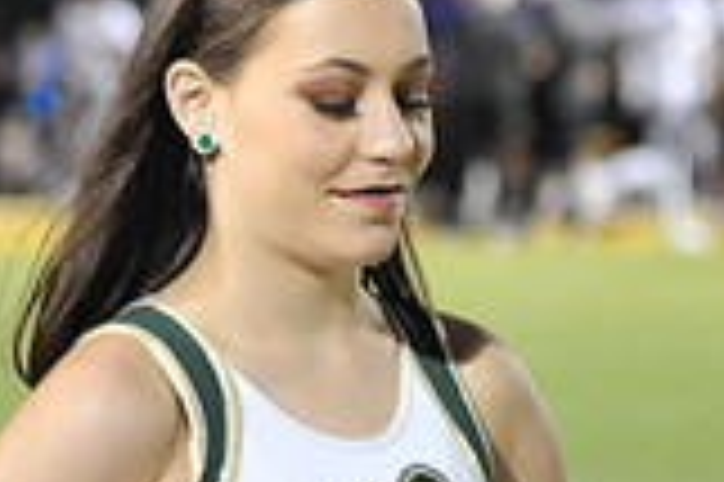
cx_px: 1187
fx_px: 10869
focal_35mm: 541
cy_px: 446
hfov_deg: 3.8
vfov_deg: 2.5
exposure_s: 1/125
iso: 6400
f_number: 6.3
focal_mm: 150
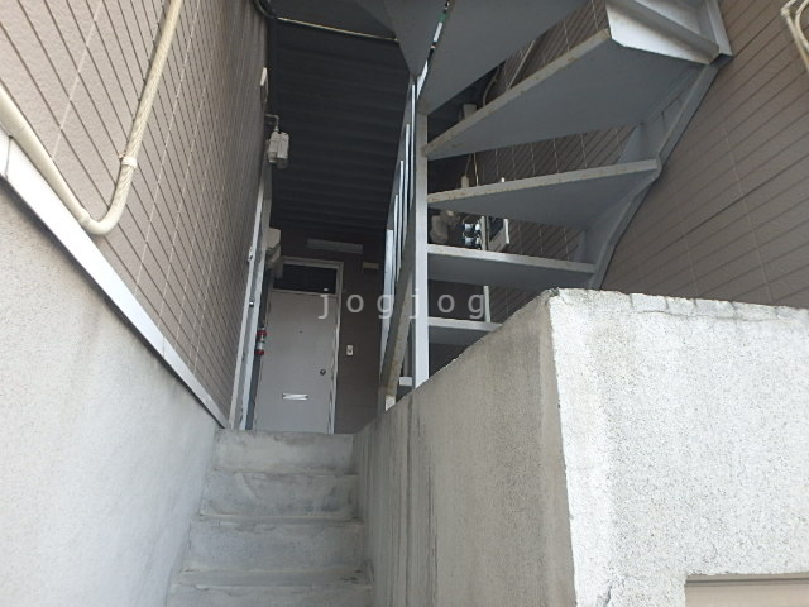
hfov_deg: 79.0
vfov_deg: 63.4
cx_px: 404
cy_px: 304
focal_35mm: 21
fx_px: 491
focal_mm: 3.7
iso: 200
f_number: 3.5
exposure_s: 1/60
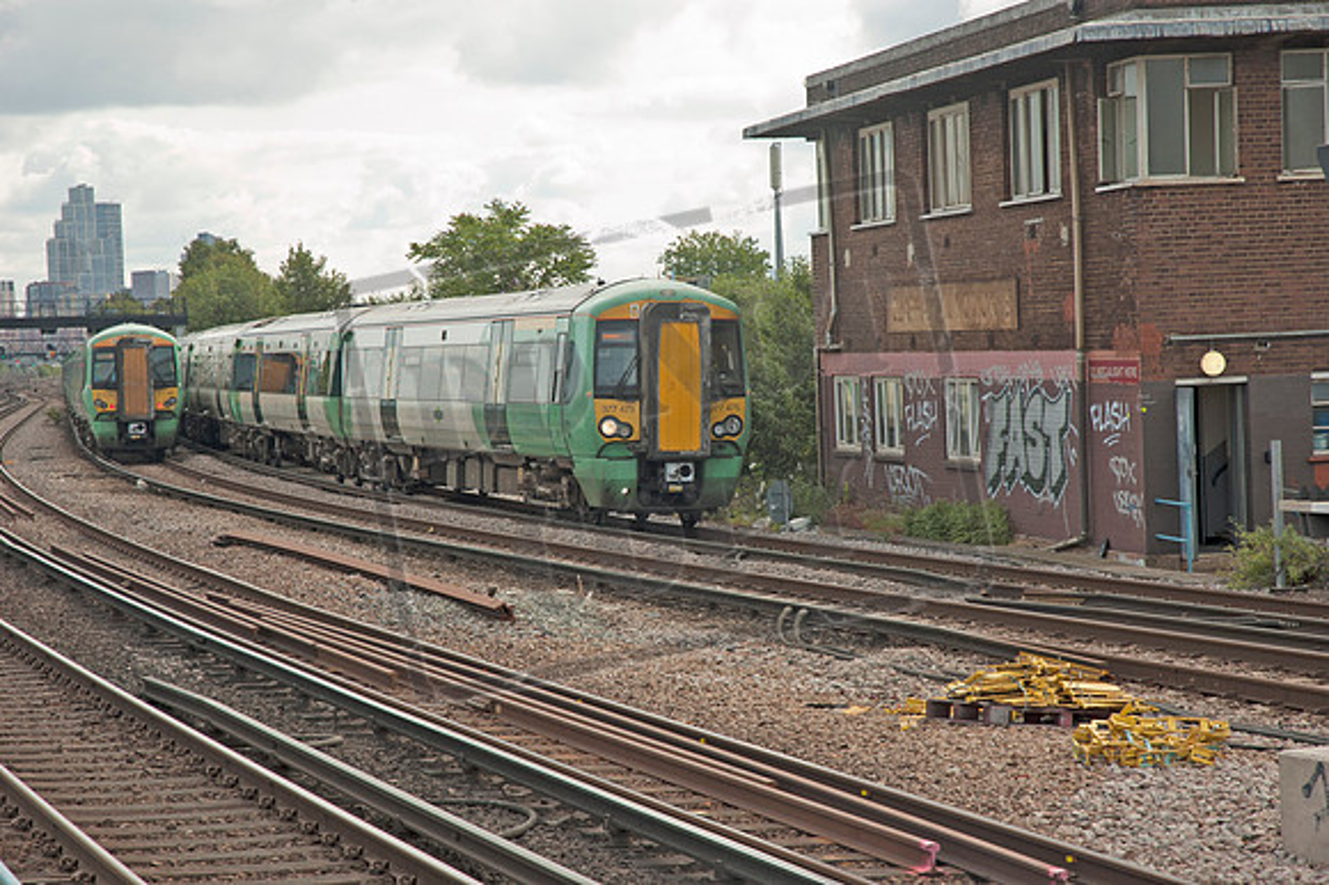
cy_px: 442
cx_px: 664
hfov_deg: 21.9
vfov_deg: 14.7
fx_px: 3431
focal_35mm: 93
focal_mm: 62
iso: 200
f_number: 5
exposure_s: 1/400
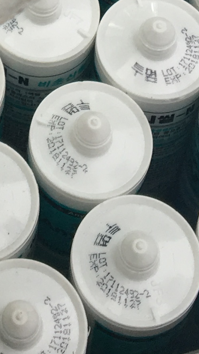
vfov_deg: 13.9
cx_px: -62
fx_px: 1350
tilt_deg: -51.8
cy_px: -192
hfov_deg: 8.3
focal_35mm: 144
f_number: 2.2
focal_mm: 4.15
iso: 32
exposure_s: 1/60
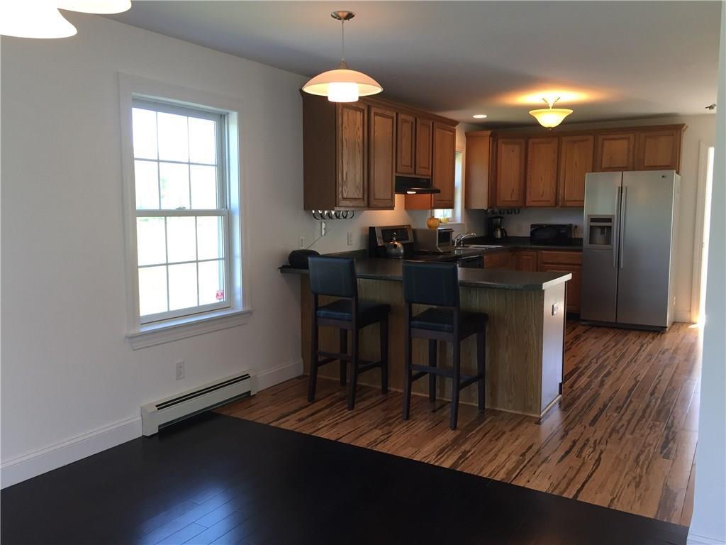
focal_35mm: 29
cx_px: 363
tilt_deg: -6.3
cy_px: 272
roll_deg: -0.9
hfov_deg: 61.7
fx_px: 608
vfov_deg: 48.2
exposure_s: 1/30
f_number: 2.2
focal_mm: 4.15
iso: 32
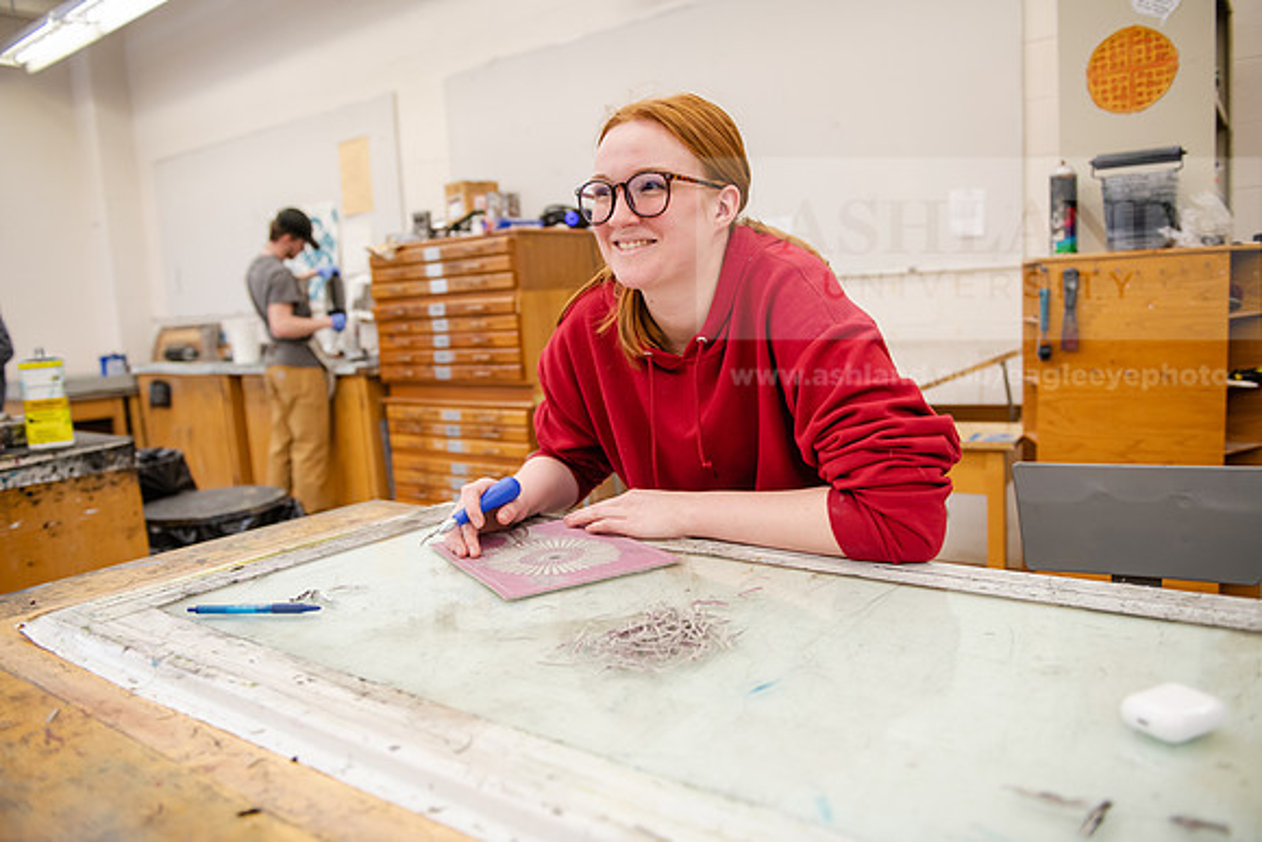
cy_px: 421
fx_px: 912
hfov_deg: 69.4
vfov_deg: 49.6
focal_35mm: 26
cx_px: 631
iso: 640
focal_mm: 26
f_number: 3.2
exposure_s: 1/200
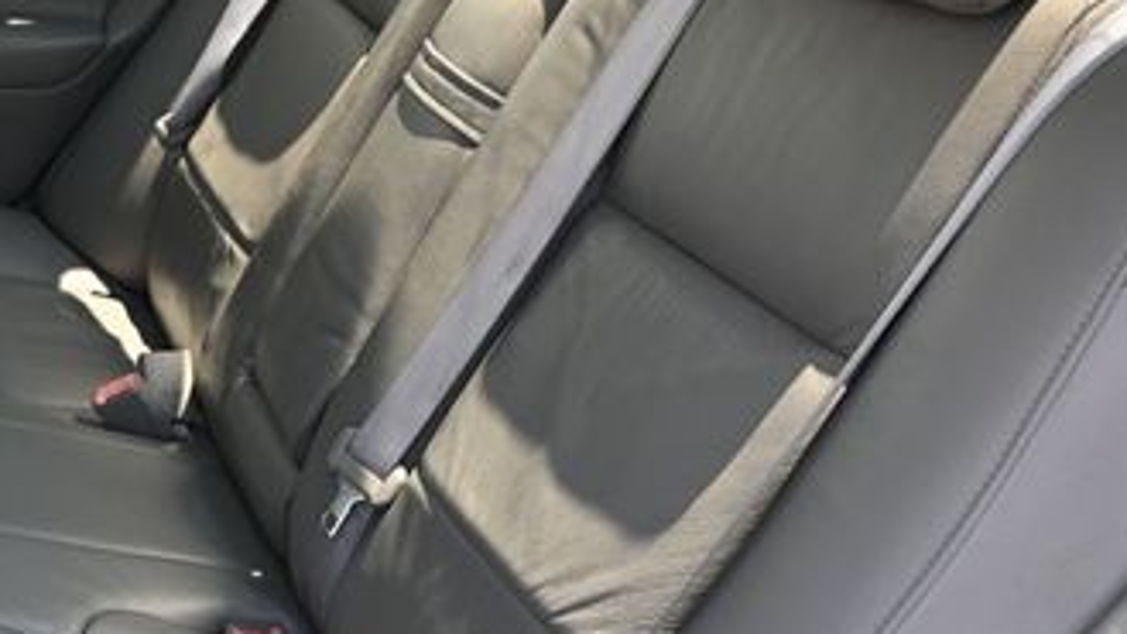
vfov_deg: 20.2
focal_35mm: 60
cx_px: 271
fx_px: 1778
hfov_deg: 34.4
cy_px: 367
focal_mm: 19.5
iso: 250
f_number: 4
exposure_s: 1/250
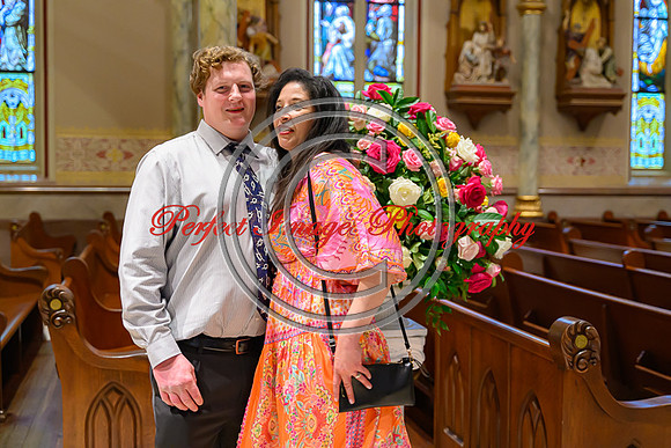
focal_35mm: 46
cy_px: 224
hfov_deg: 42.7
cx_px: 336
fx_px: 858
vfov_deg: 29.3
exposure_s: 1/100
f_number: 2.8
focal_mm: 46
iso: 4500
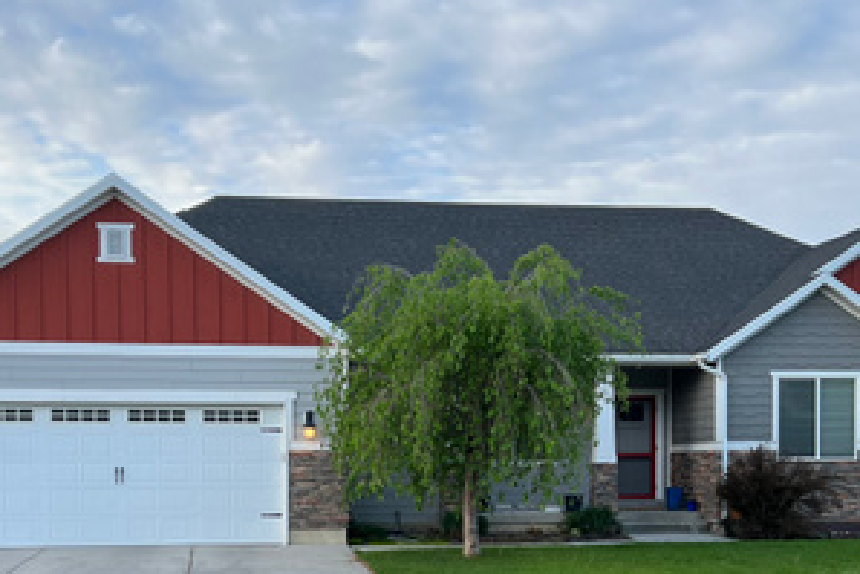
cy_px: 513
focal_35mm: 58
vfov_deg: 22.8
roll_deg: +0.1
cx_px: 433
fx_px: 1386
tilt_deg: -2.9
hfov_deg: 34.5
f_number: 1.5
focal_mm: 5.7
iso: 50
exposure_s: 1/859
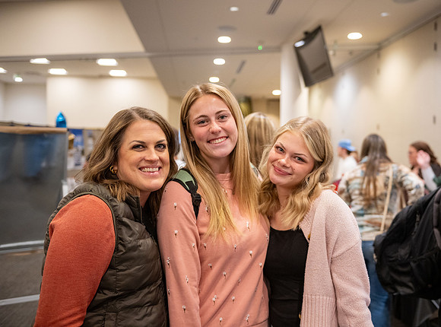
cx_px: 245
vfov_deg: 38.9
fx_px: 463
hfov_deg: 50.8
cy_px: 164
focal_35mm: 36
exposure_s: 1/250
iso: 2500
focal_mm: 34
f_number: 2.8
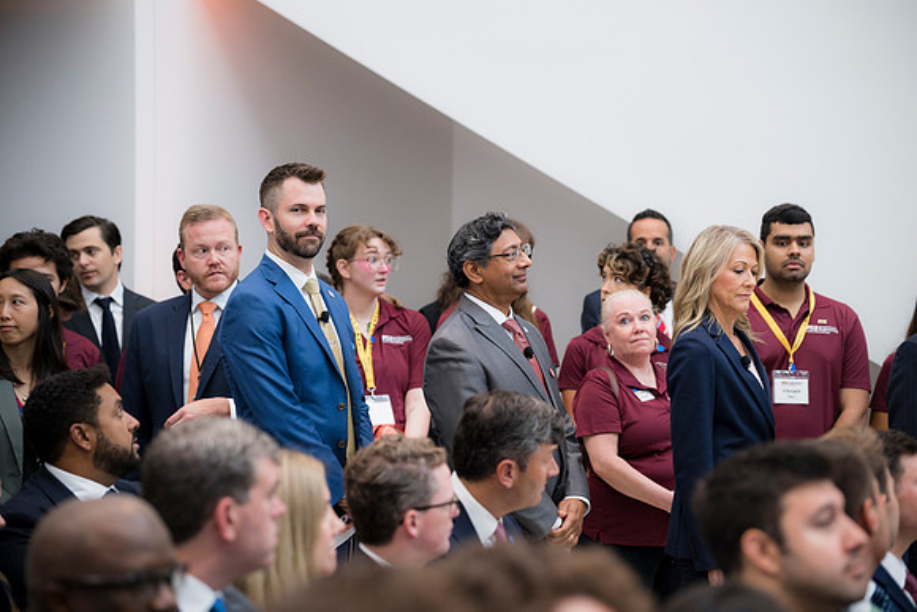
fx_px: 2395
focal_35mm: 94
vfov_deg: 14.6
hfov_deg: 21.7
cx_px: 458
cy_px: 306
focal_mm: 94
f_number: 2.8
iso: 800
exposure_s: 1/200
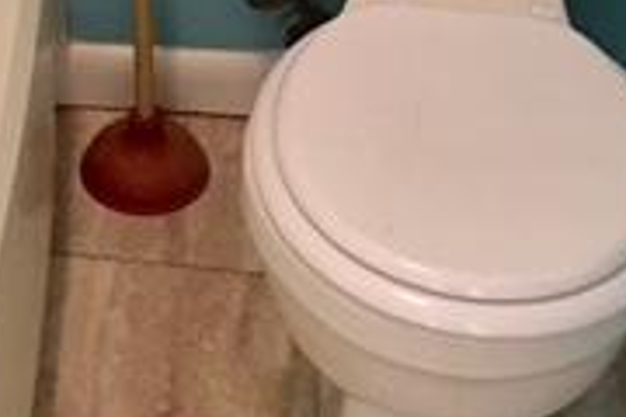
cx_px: 115
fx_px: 1860
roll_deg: +0.5
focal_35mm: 107
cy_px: -316
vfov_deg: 11.9
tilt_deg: -26.9
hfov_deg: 18.9
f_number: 2.2
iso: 50
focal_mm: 4.15
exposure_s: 1/4
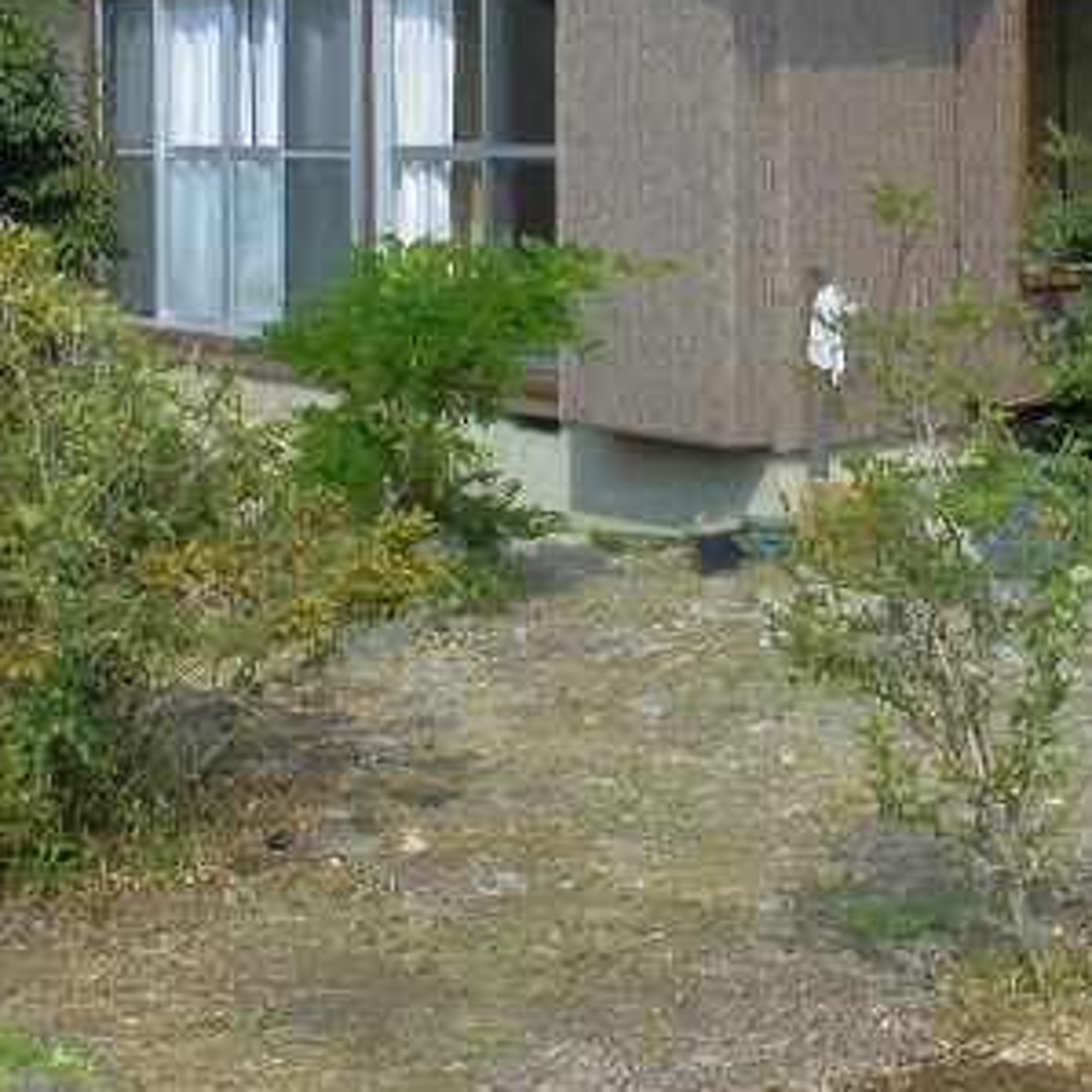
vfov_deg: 23.8
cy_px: 168
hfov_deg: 24.3
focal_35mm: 71
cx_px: 573
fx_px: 2534
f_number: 3.5
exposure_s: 1/640
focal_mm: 4.6
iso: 100
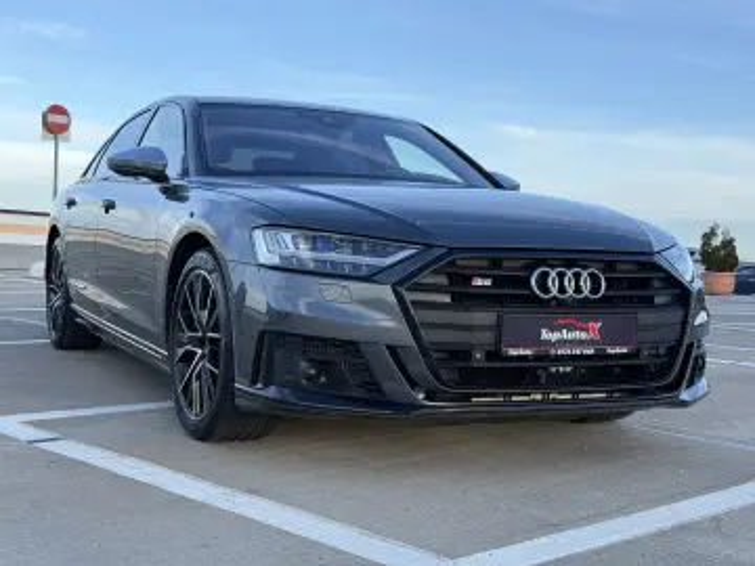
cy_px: 283
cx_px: 378
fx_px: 1047
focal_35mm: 48
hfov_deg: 39.7
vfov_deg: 30.3
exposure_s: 1/726
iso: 80
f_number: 1.78
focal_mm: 6.76
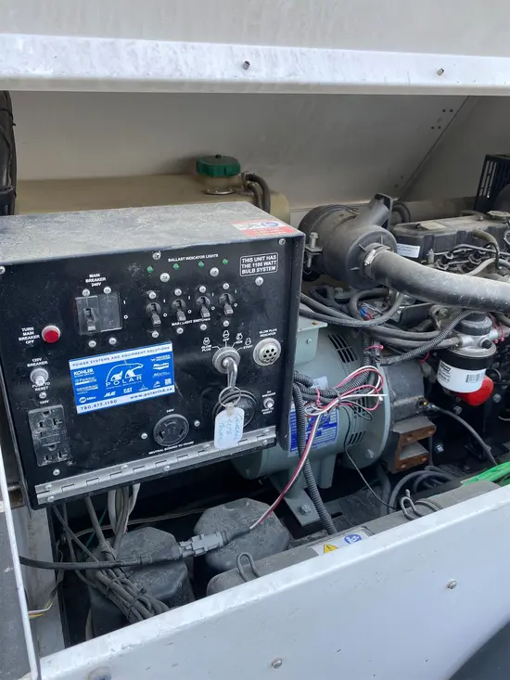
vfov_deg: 67.3
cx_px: 255
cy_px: 340
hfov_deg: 53.1
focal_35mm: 26
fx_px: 511
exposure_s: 1/188
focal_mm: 4.25
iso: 32
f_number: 1.8
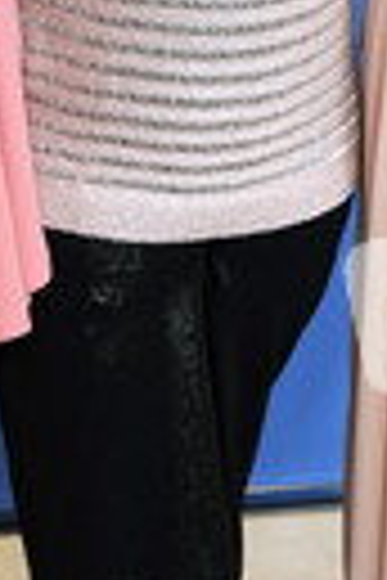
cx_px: 169
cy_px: 63
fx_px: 3257
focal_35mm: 202
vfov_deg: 10.1
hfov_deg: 6.8
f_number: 4
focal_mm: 65
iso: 1000
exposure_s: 1/100
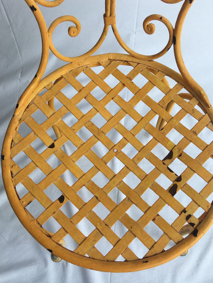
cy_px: 147
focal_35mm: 32
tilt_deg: -68.2
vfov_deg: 56.8
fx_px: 263
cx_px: 111
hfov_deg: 44.2
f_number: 2.2
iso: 25
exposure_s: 1/248
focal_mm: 4.15
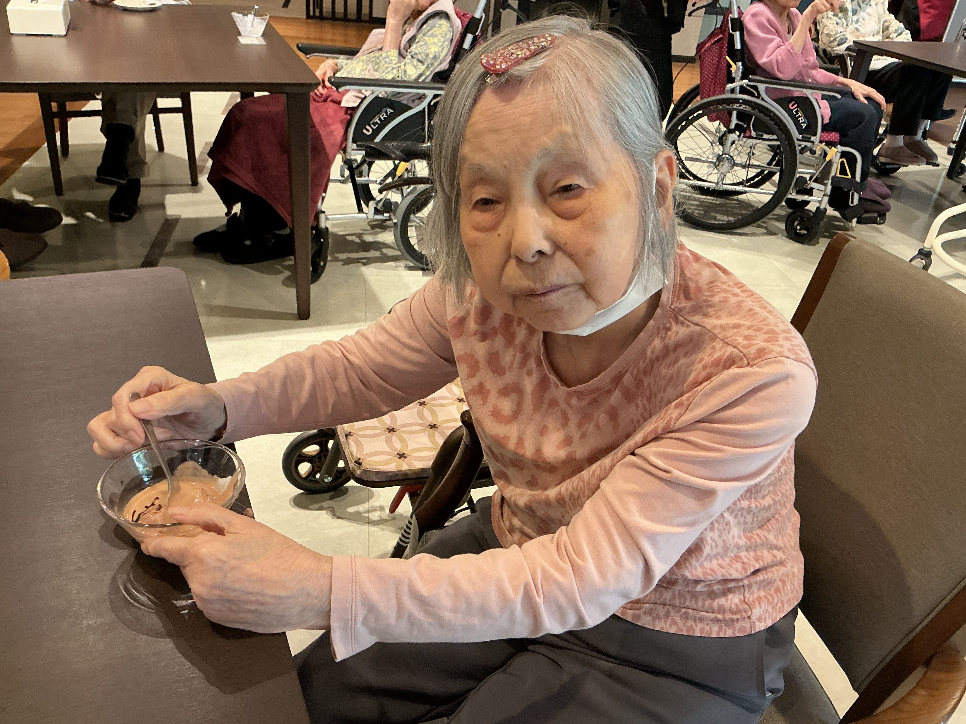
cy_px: 362
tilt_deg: -32.3
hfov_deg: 61.7
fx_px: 809
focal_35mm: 29
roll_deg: -6.2
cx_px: 483
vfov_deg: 48.2
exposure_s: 1/60
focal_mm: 3
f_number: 1.8
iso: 160
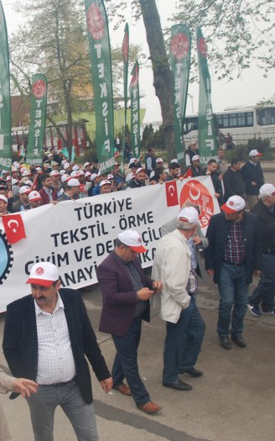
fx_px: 504
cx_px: 40
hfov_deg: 29.6
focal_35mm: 42
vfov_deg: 47.2
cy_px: 223
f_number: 6.3
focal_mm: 18
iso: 100
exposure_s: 1/160
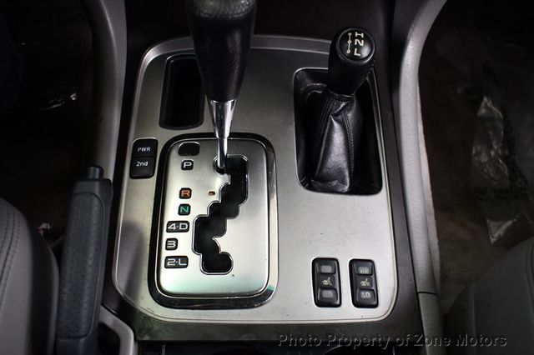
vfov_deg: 39.9
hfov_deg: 57.2
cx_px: 267
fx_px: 489
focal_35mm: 33
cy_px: 178
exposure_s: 1/125
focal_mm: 22
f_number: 3.8
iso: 3200
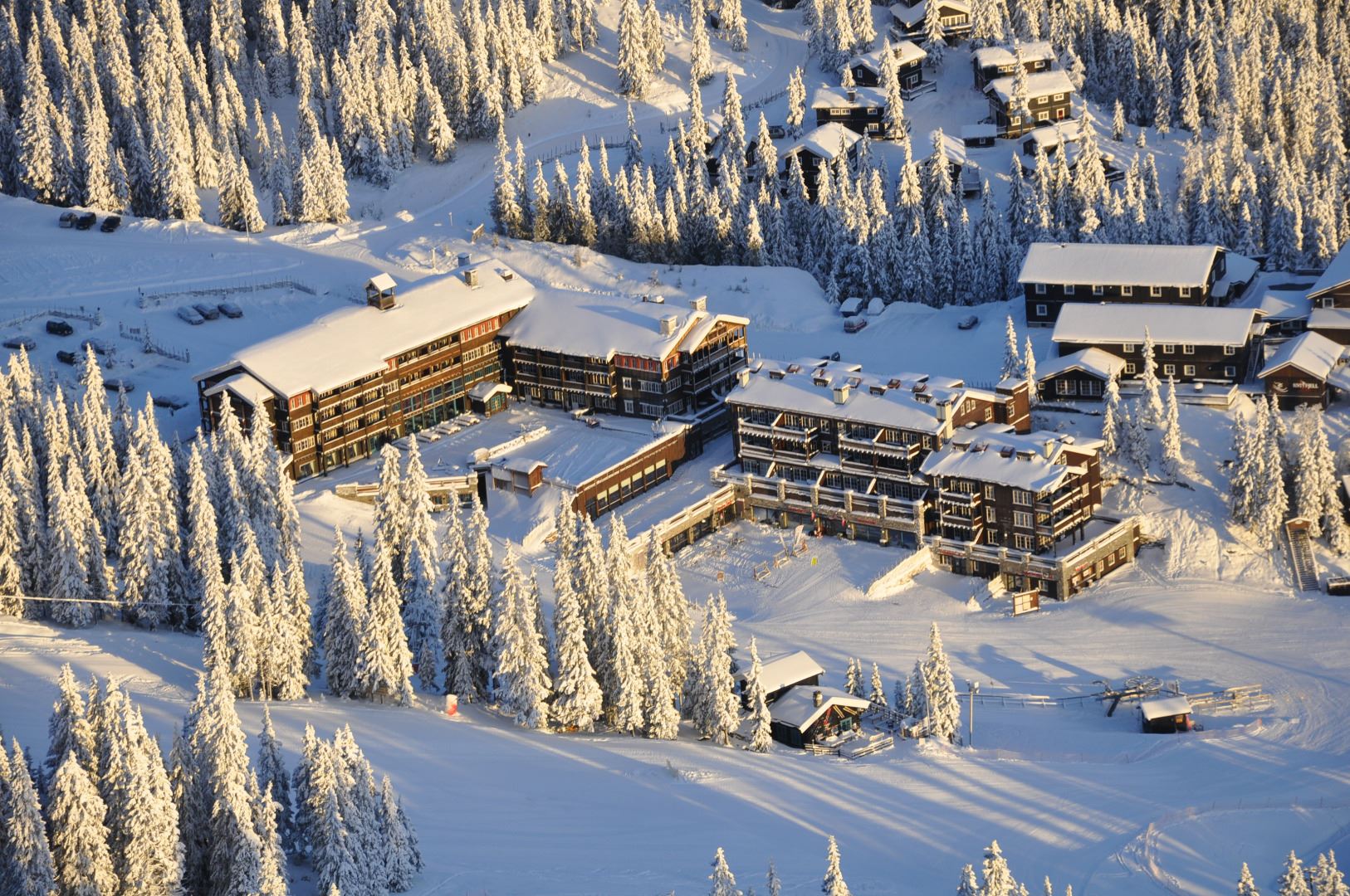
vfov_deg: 8.7
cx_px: 675
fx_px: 5899
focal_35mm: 158
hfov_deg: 13.1
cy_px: 448
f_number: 9
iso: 200
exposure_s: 1/320
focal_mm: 105
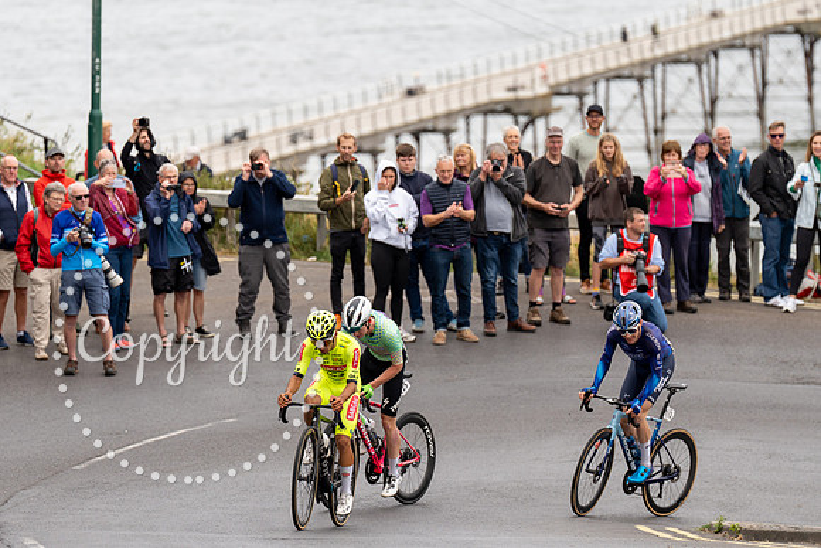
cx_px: 396
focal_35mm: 229
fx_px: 5214
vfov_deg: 6.0
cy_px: 256
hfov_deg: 9.0
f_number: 3.5
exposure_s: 1/1000
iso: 320
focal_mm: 200
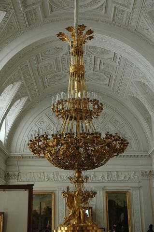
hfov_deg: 23.7
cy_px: 116
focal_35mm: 57
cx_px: 77
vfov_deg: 35.1
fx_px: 367
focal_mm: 38
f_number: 5
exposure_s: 1/40
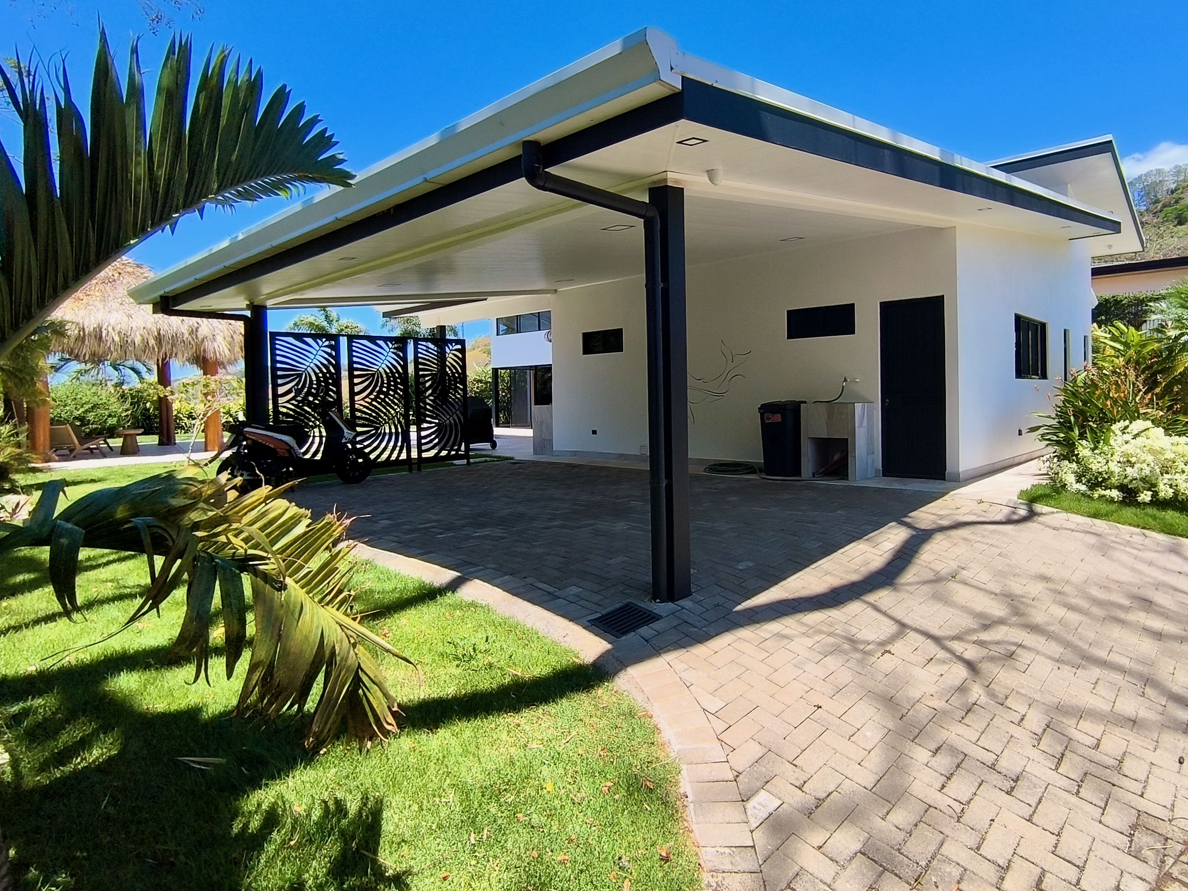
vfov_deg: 65.9
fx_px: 686
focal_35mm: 20
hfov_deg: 81.0
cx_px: 696
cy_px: 411
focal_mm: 1.65
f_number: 2.2
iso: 50
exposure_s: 1/1469
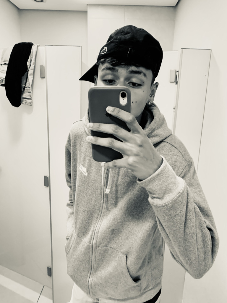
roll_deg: -1.8
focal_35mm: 26
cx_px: 114
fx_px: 227
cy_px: 152
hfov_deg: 53.1
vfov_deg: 67.3
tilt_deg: -11.9
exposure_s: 1/60
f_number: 1.8
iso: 250
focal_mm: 4.25
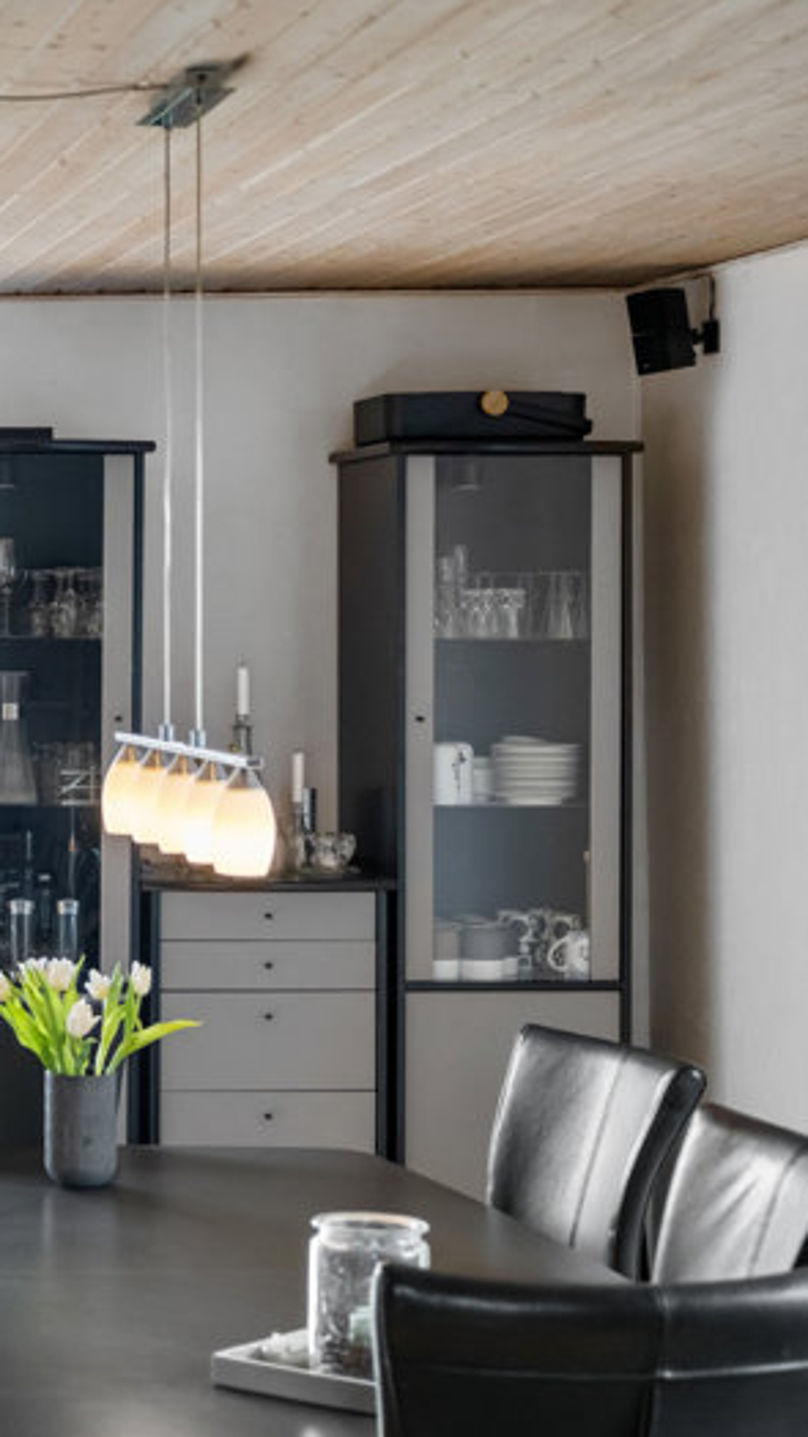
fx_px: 2859
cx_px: -249
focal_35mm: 75
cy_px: 727
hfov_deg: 15.3
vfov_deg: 28.2
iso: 200
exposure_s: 1/100
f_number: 3.6
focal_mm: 31.5
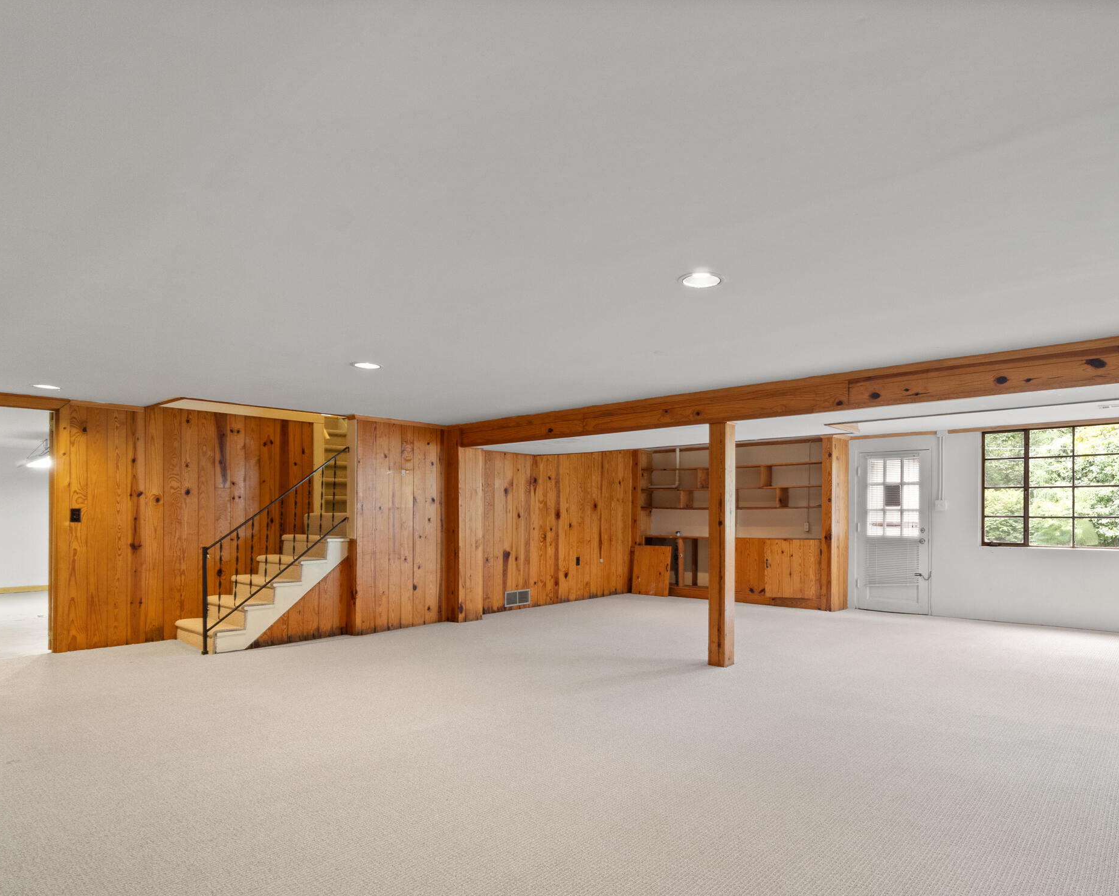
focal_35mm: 19
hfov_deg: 82.5
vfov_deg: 70.6
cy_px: 502
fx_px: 629
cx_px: 661
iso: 400
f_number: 10
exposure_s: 1
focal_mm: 10
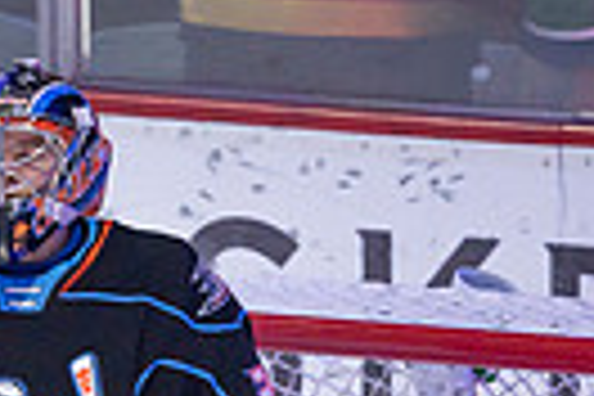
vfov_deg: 0.5
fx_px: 43656
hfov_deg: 0.8
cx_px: 220
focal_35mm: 2646
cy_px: 677
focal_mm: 600
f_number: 4
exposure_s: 1/640
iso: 1600
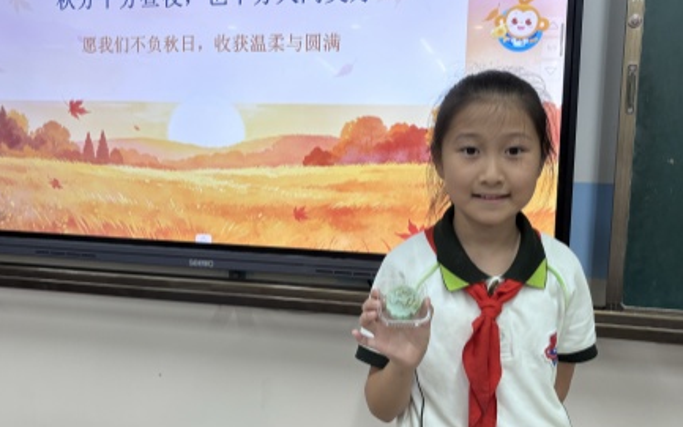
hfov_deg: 55.3
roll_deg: -1.7
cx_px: 347
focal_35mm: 35
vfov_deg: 36.3
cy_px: 213
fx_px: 652
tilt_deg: -6.0
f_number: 1.6
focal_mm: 5.96
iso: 64
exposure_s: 1/100
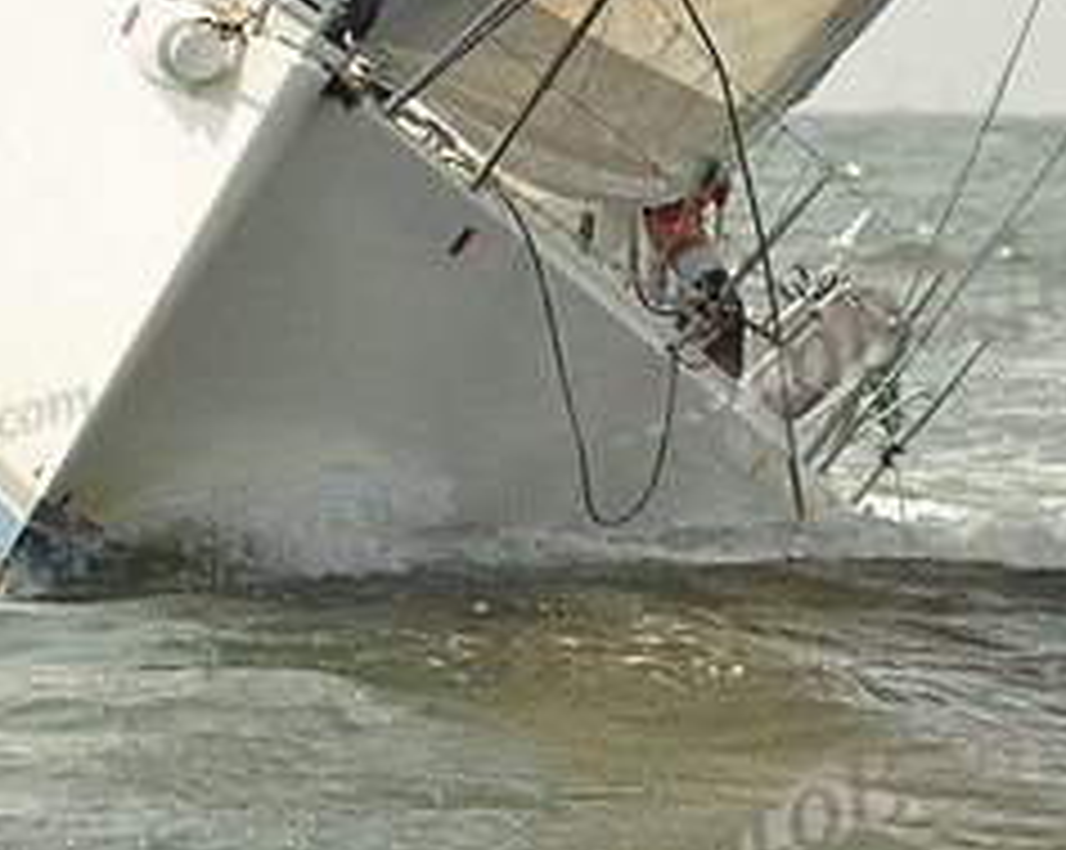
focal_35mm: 345
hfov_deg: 5.6
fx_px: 10871
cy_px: 169
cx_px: 328
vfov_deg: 4.5
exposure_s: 1/1250
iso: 320
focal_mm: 150
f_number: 9
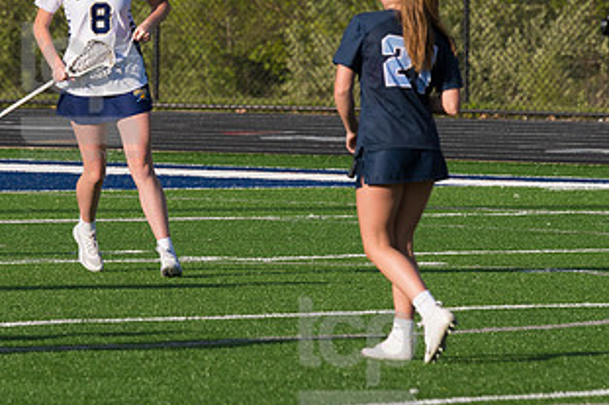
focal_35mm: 559
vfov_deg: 2.5
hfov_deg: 3.7
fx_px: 9451
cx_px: 80
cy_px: 92
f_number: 5.6
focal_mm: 200
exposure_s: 1/1600
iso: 250
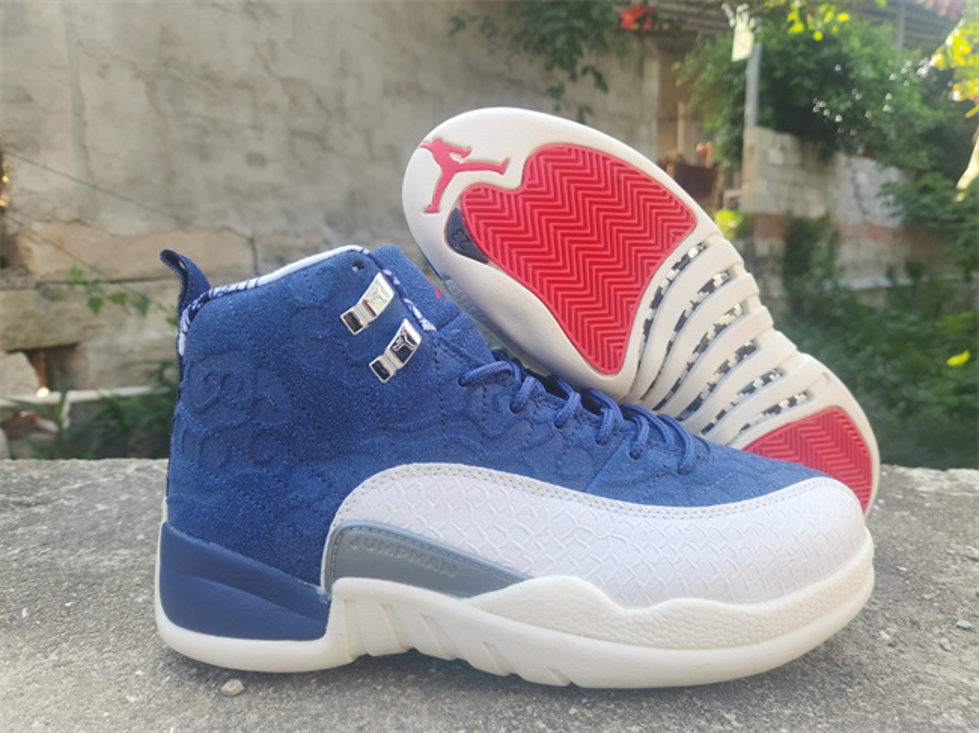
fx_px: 650
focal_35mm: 23
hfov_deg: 73.9
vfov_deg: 58.8
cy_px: 366
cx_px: 490
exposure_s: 1/121
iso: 20
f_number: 1.8
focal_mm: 5.4
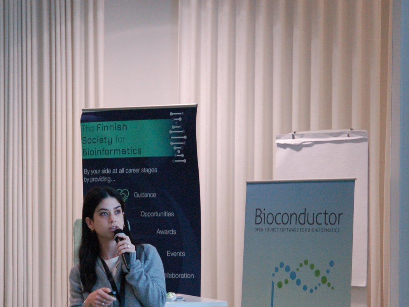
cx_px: 131
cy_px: 252
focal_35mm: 137
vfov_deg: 10.8
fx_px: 1619
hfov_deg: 14.4
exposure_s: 1/125
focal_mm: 50
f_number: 3.5
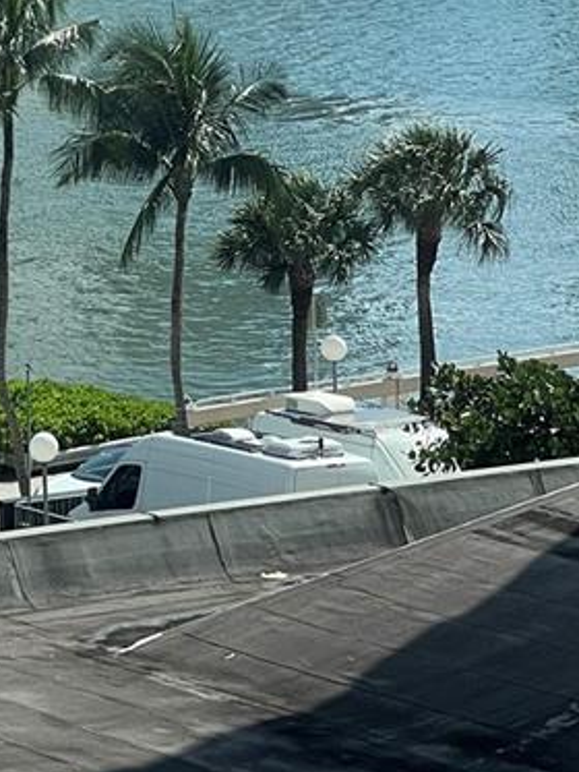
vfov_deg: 9.3
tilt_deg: +0.9
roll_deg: -0.1
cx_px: -95
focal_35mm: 206
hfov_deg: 7.2
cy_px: -385
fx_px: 4592
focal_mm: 7.5
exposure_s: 1/889
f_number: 2.2
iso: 20
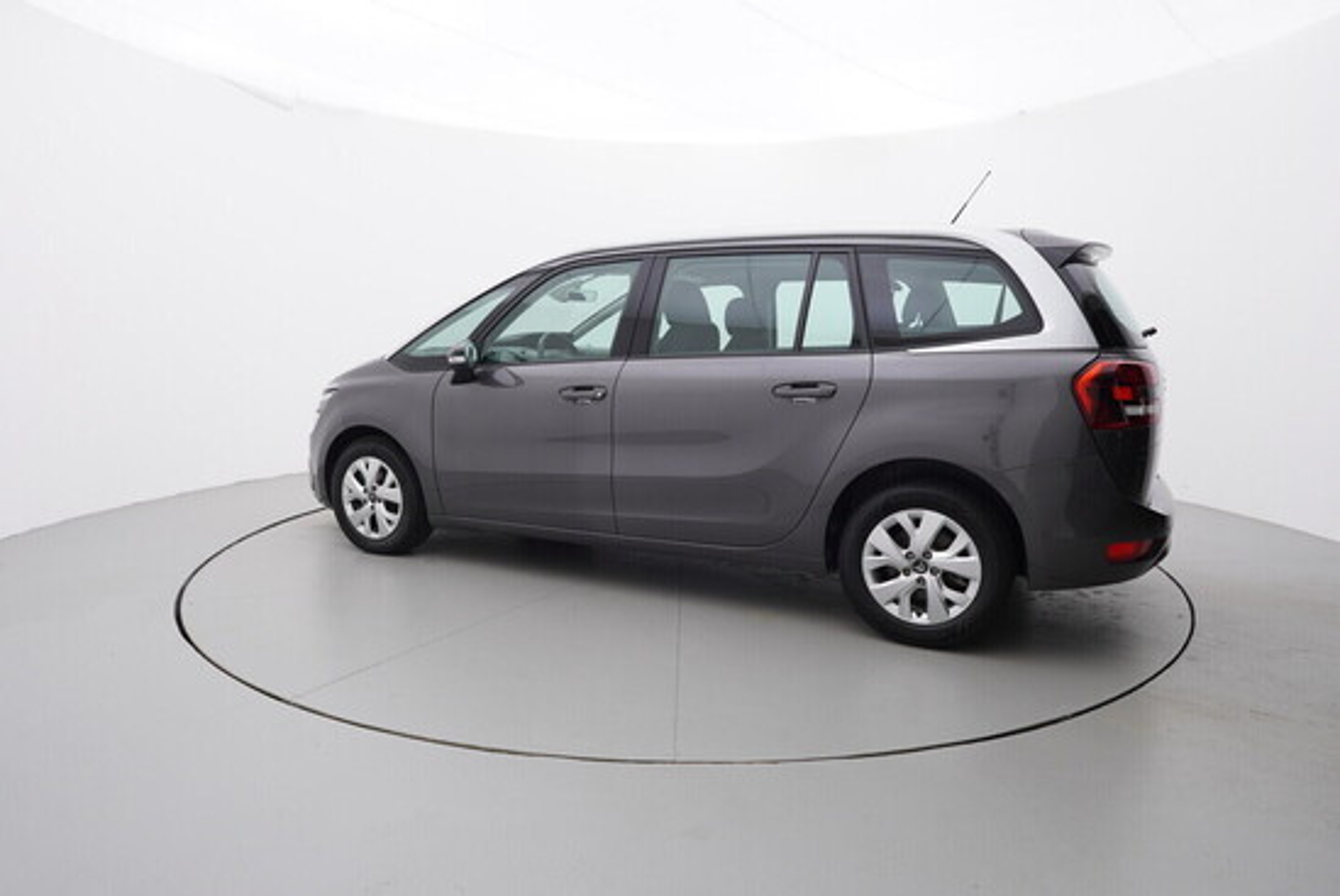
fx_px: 838
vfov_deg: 56.2
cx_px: 670
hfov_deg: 77.3
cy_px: 448
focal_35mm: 22
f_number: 5
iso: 200
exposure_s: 1/80
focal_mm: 15
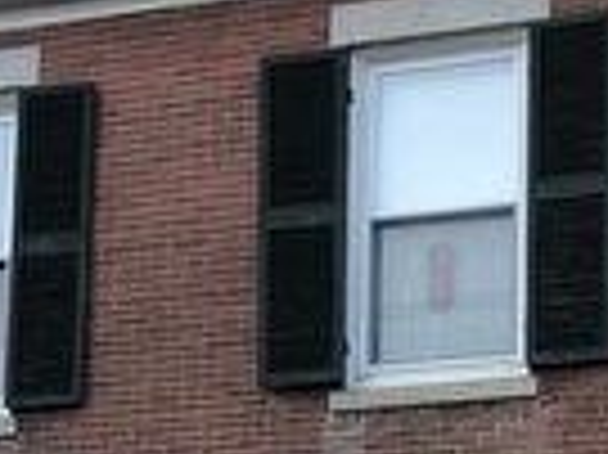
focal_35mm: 166
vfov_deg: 8.8
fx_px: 2913
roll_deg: -1.7
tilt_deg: +10.3
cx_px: 59
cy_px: 584
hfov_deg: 11.8
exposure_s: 1/24
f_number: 1.8
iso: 40
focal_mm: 4
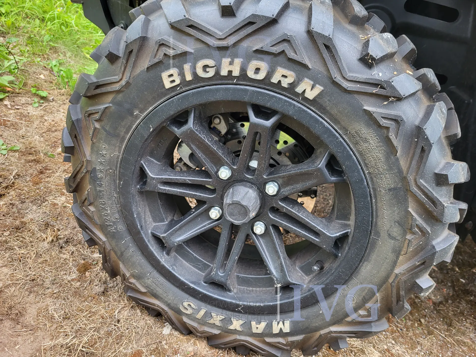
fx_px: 358
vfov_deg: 53.1
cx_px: 238
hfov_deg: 67.3
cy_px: 178
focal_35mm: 26
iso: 100
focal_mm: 5.4
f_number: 1.8
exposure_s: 1/100
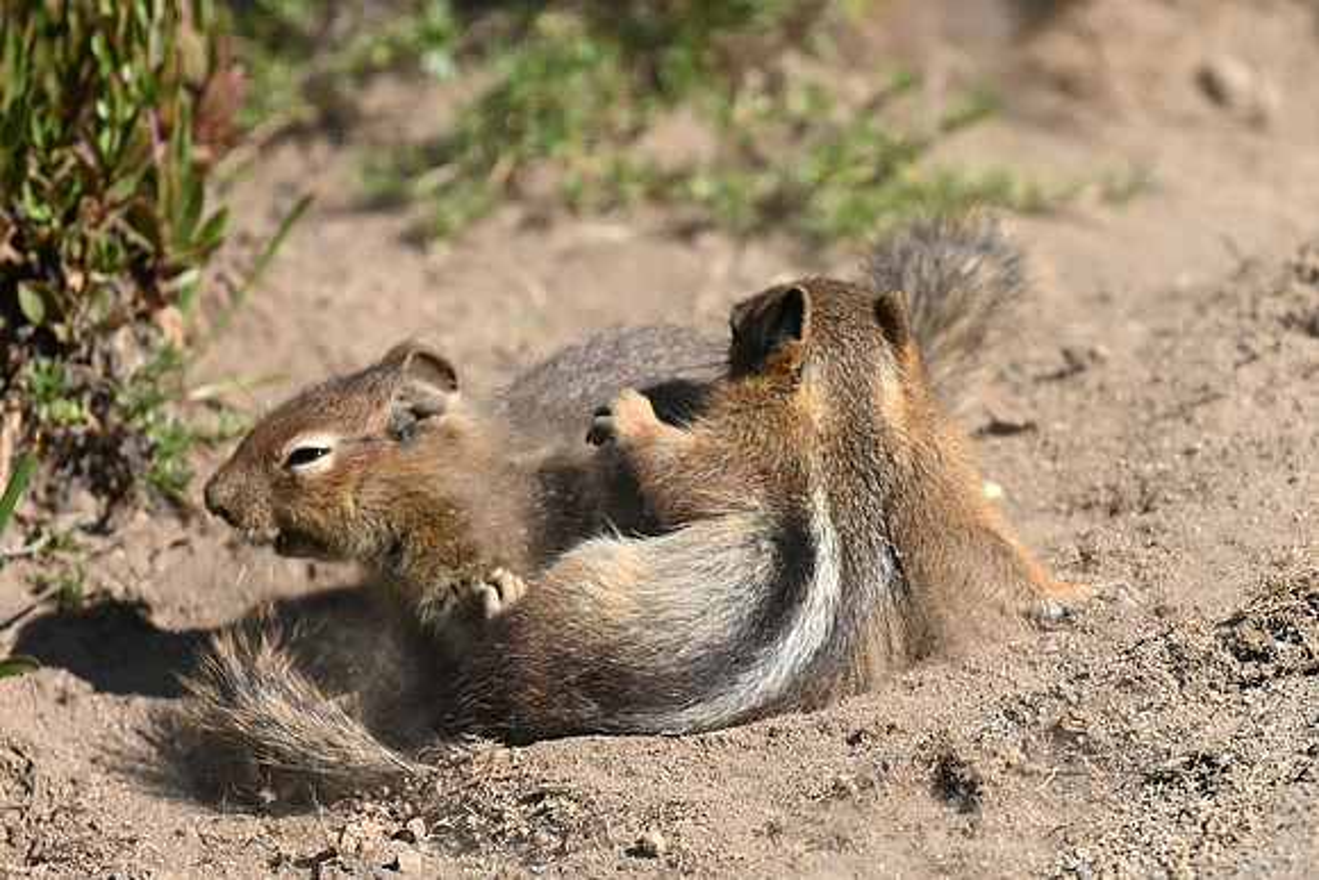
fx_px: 29317
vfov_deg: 1.7
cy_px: 440
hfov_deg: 2.6
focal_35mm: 800
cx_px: 660
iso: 320
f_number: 6.3
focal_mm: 800
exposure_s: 1/800
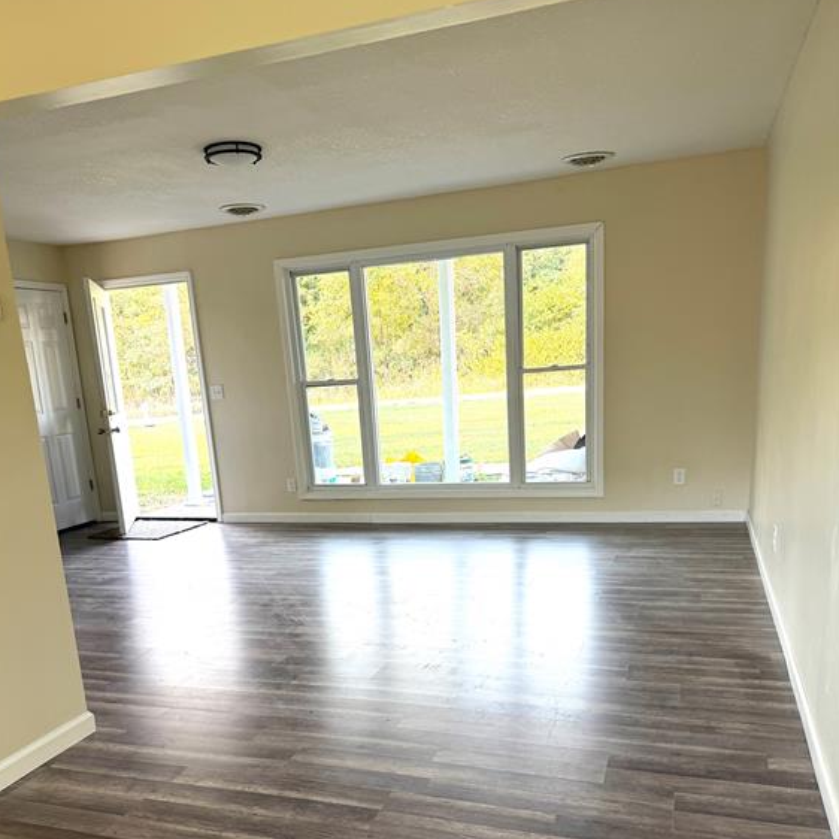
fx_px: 795
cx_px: 415
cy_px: 554
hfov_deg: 55.6
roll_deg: +5.5
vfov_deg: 54.6
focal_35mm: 29
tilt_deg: -11.8
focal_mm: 6.76
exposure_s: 1/121
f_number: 1.78
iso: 100
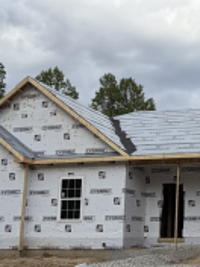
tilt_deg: +7.1
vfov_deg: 35.7
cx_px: 269
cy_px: 187
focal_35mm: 53
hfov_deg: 23.8
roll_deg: +0.5
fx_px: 408
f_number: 2.2
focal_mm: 2.22
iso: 40
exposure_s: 1/559
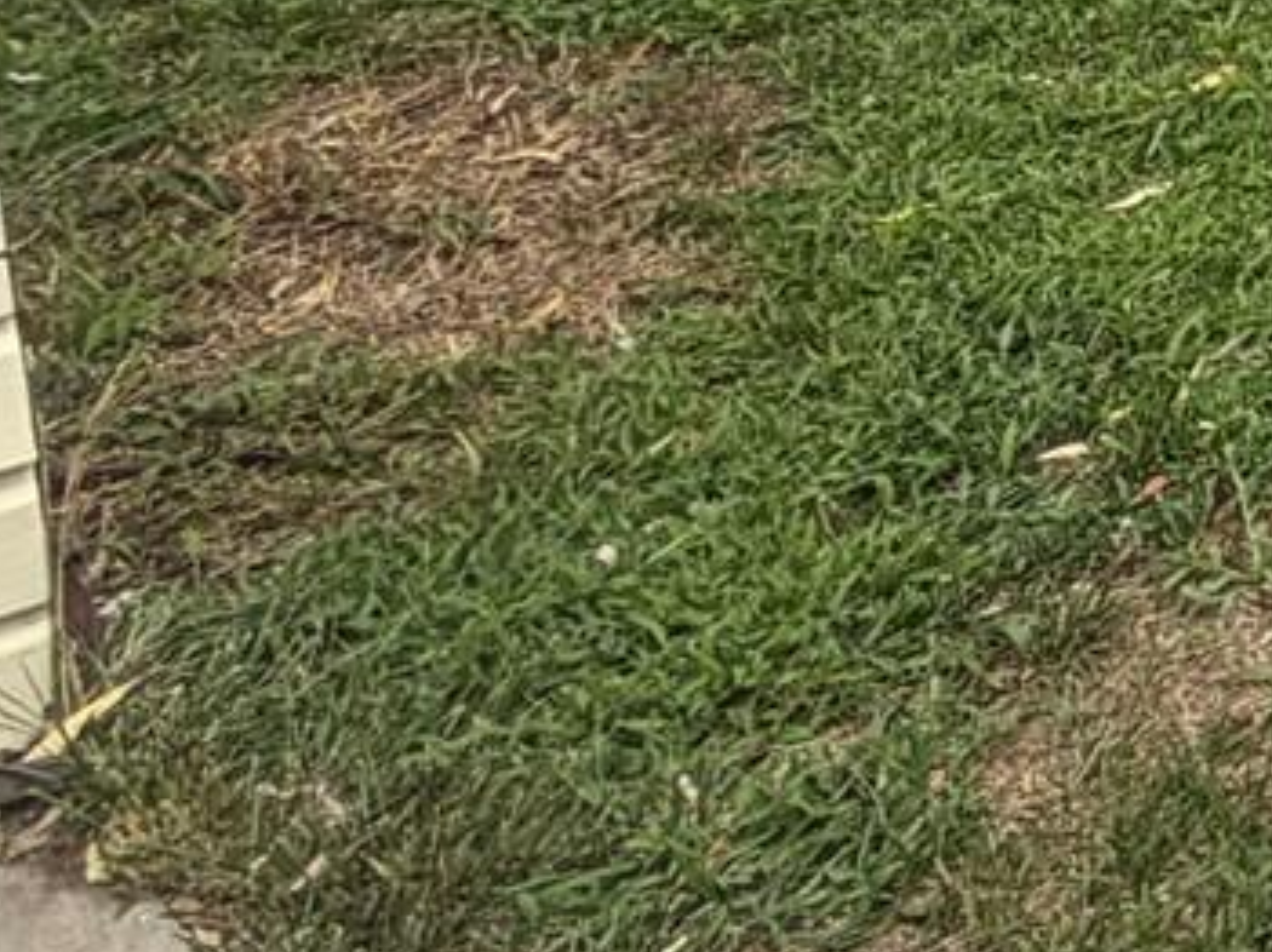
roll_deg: -0.9
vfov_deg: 15.4
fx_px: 3011
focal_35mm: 82
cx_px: 3053
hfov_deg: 14.8
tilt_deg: -8.2
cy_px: -770
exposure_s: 1/770
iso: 32
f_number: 2.2
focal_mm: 2.22
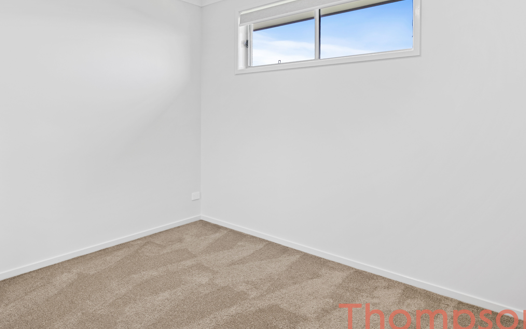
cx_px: 190
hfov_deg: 77.9
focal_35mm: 22
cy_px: 132
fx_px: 315
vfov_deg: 54.7
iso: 100
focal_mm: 14
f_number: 4
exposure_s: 1/5
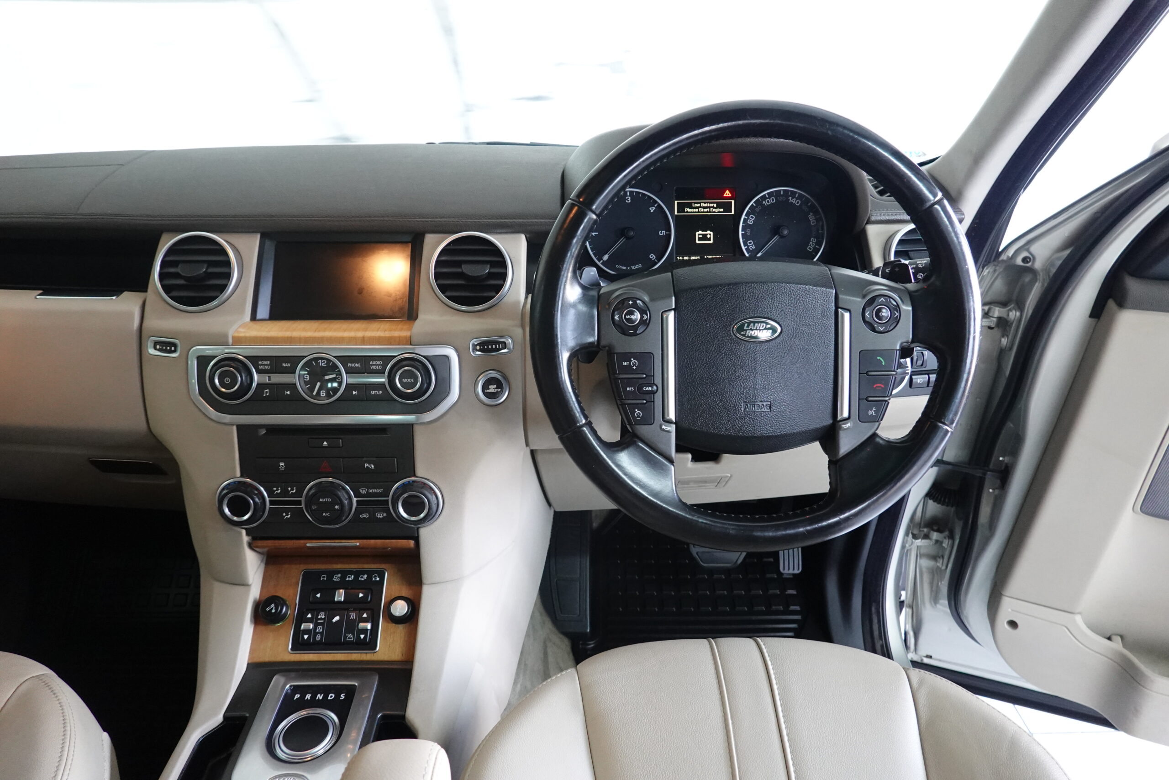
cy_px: 390
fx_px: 779
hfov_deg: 73.7
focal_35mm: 24
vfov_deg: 53.1
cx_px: 584
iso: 1600
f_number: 2.8
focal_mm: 9
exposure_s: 1/40
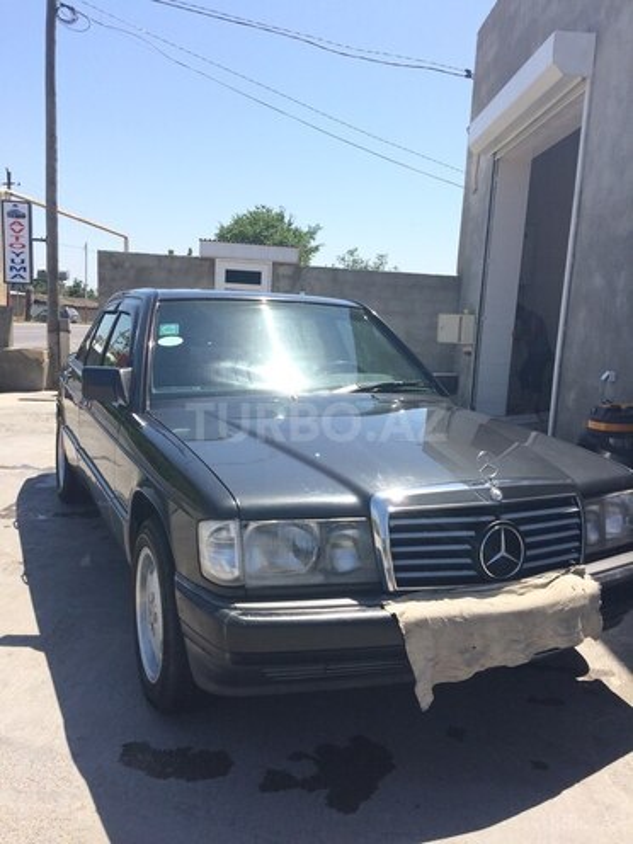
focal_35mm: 29
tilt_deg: -7.4
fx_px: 707
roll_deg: -3.8
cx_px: 316
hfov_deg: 48.2
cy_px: 422
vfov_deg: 61.7
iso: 32
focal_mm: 4.15
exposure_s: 1/1368
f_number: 2.2
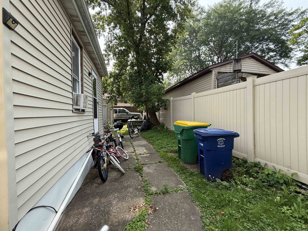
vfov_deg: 85.7
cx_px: 154
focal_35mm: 14
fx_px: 125
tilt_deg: +0.3
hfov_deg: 102.1
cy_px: 116
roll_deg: +1.2
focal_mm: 2.22
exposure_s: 1/468
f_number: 2.2
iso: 64
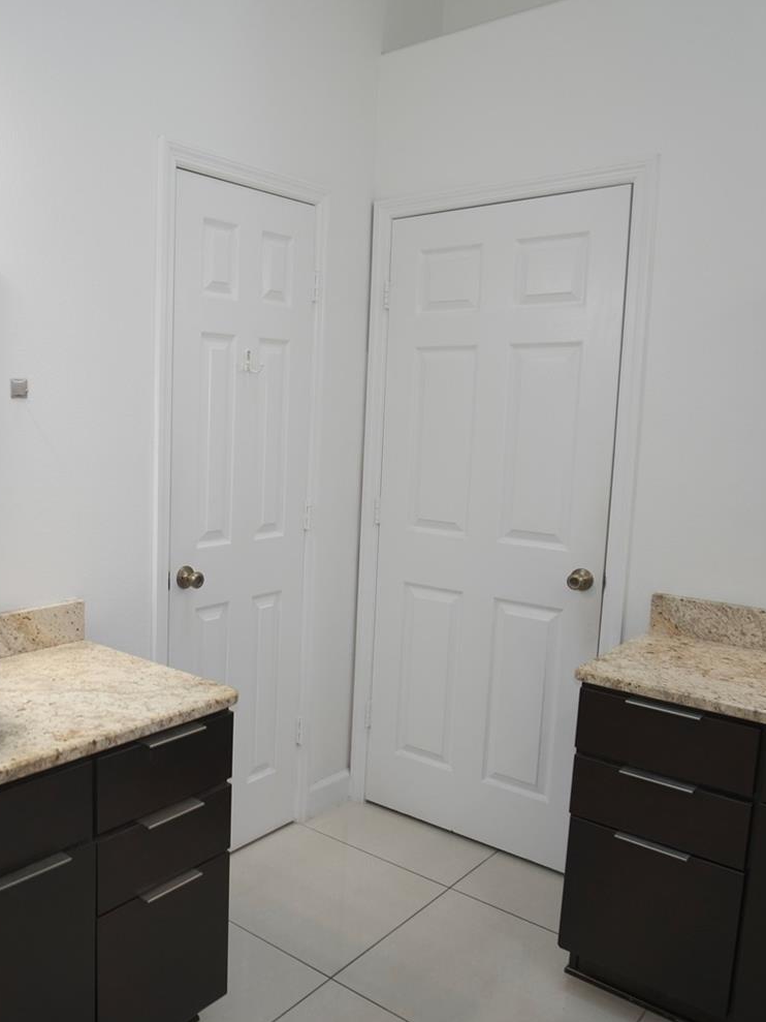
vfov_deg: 63.4
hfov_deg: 47.4
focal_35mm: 28
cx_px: 166
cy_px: 525
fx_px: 826
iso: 320
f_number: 2.8
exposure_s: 1/125
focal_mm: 12
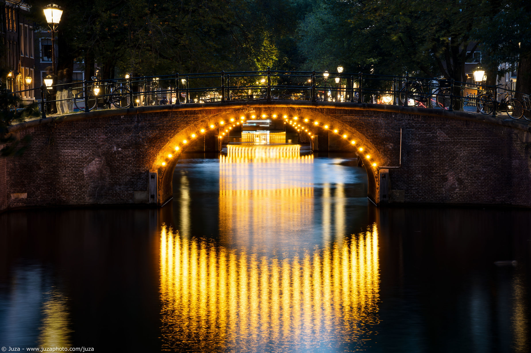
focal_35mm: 131
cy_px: 176
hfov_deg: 15.6
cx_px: 266
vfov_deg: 10.4
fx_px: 1935
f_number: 11
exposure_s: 20
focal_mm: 131.2
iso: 100
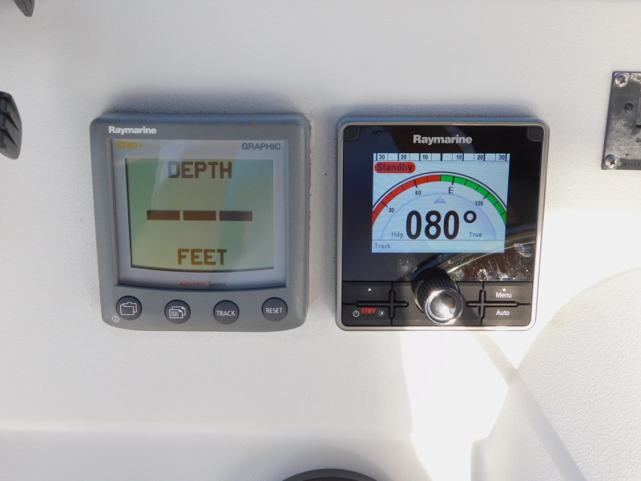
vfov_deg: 36.0
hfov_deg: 46.8
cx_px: 320
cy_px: 240
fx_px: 741
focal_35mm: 40
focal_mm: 7.1
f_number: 3.6
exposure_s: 1/250
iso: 125
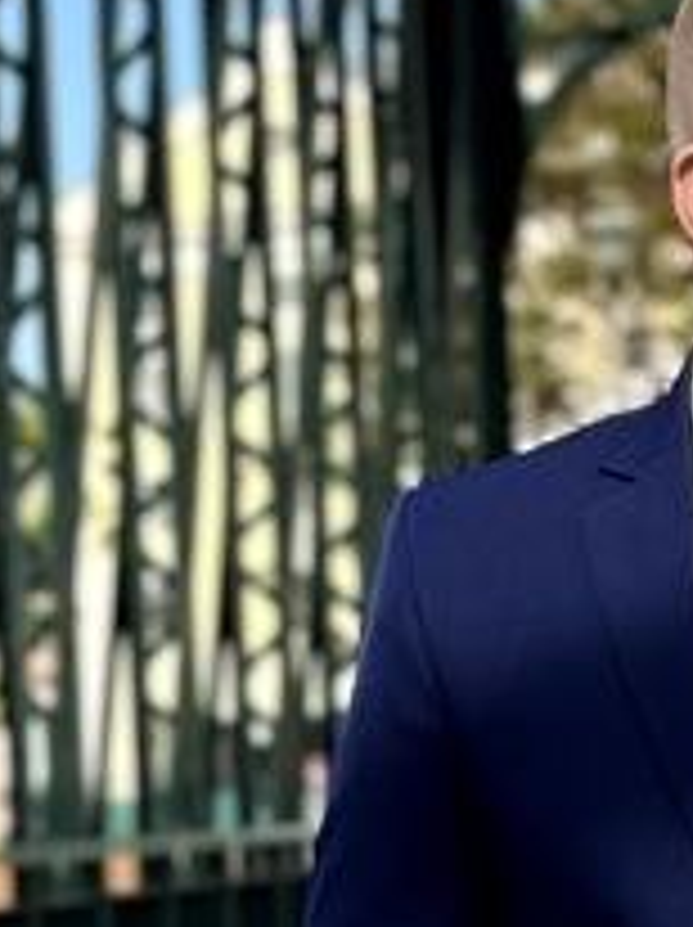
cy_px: 1454
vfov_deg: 8.1
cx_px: 670
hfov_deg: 6.2
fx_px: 6393
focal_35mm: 239
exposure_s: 1/2833
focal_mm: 6.76
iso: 64
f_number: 1.78
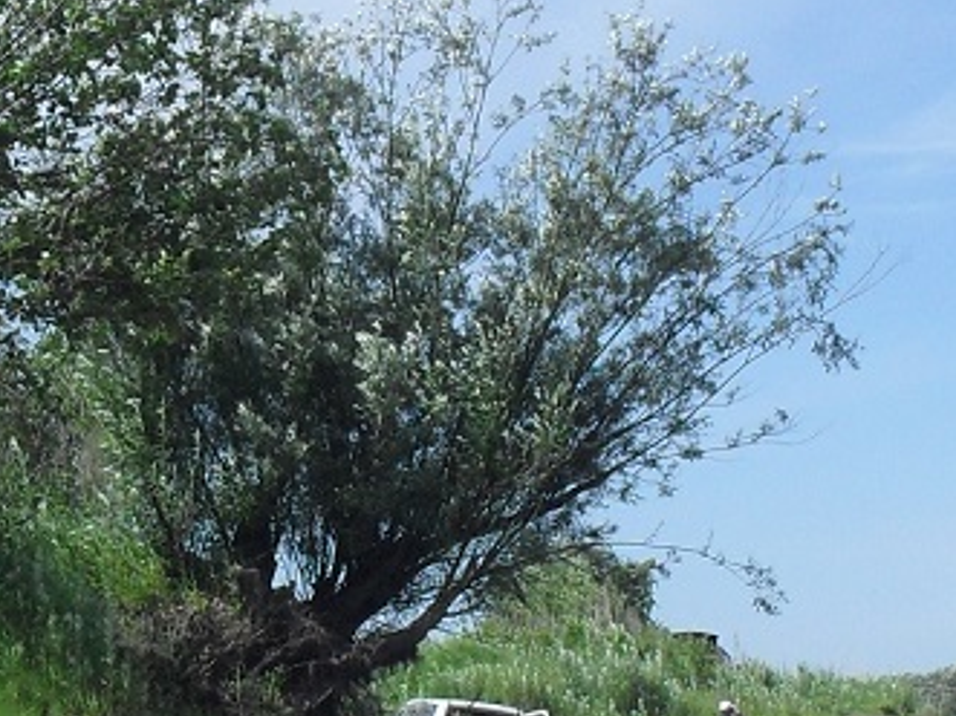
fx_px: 3506
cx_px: 459
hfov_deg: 15.5
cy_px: 803
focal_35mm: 127
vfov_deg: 11.5
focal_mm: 6.3
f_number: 8.4
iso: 100
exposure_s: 1/250
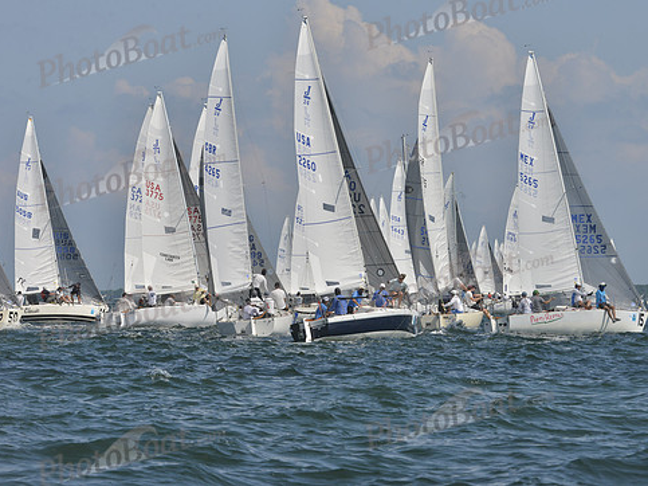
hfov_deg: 8.6
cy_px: 228
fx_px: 4323
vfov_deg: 6.4
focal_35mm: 231
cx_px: 296
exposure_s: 1/1000
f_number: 11
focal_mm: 200
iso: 400
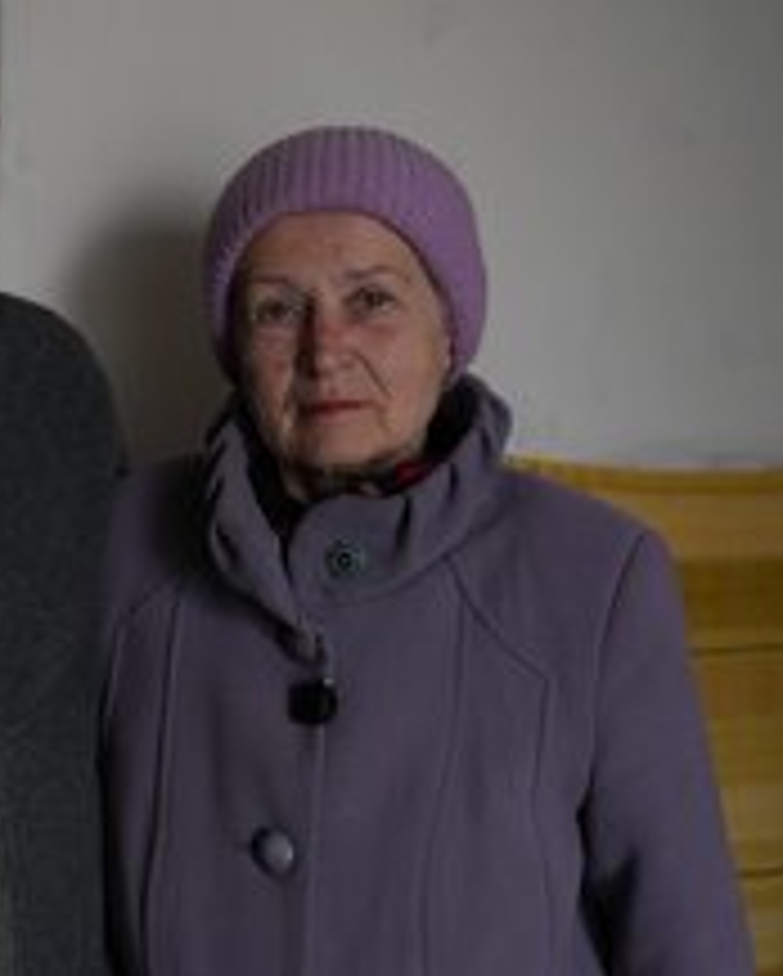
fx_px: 1649
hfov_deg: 25.8
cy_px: 380
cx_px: 72
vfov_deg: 32.9
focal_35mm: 57
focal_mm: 33
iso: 1600
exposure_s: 1/50
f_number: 2.8
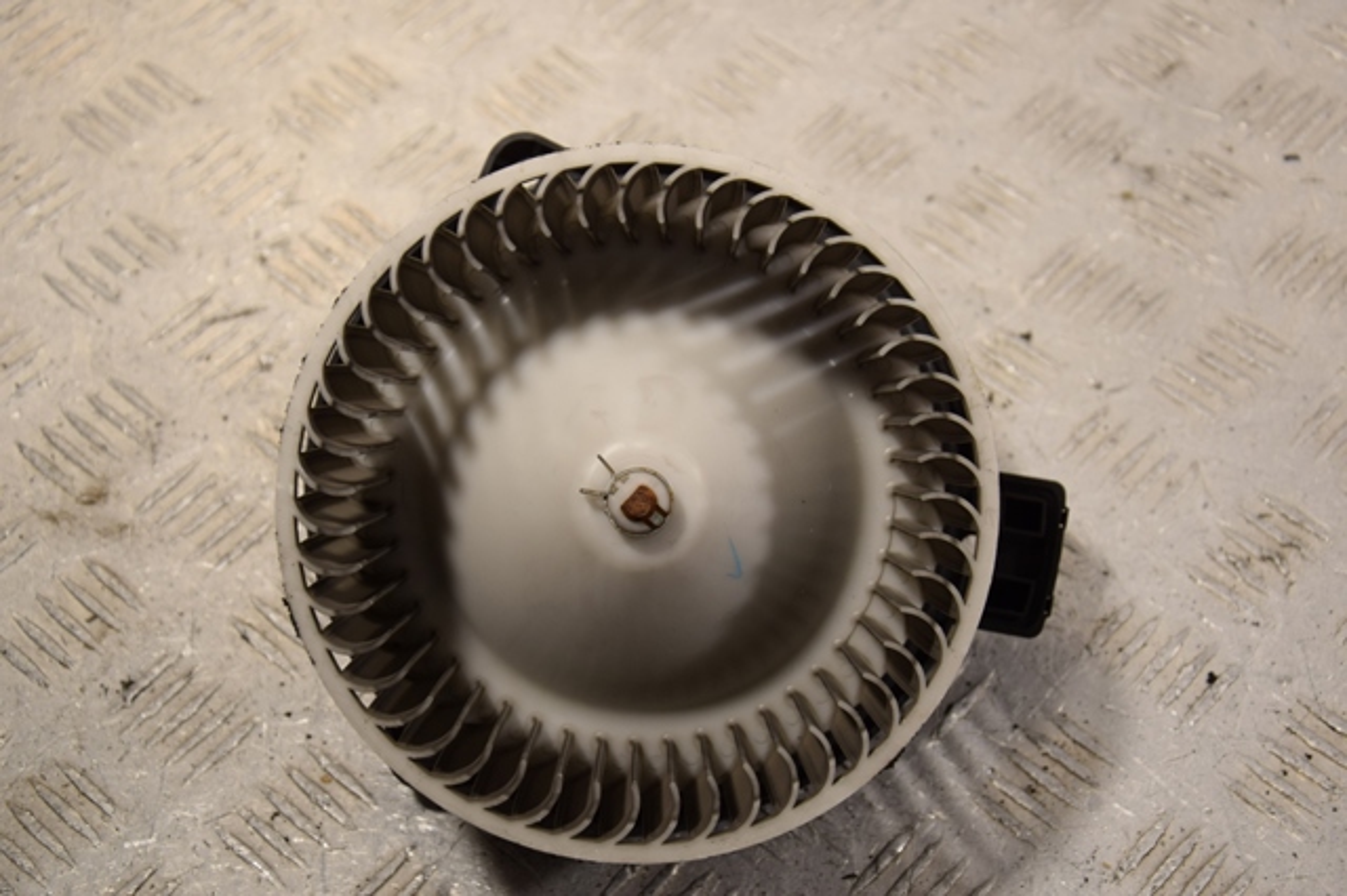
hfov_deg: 28.1
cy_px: 448
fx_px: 2692
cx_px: 674
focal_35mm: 72
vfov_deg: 18.9
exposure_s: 1/125
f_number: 5.6
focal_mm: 48
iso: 400
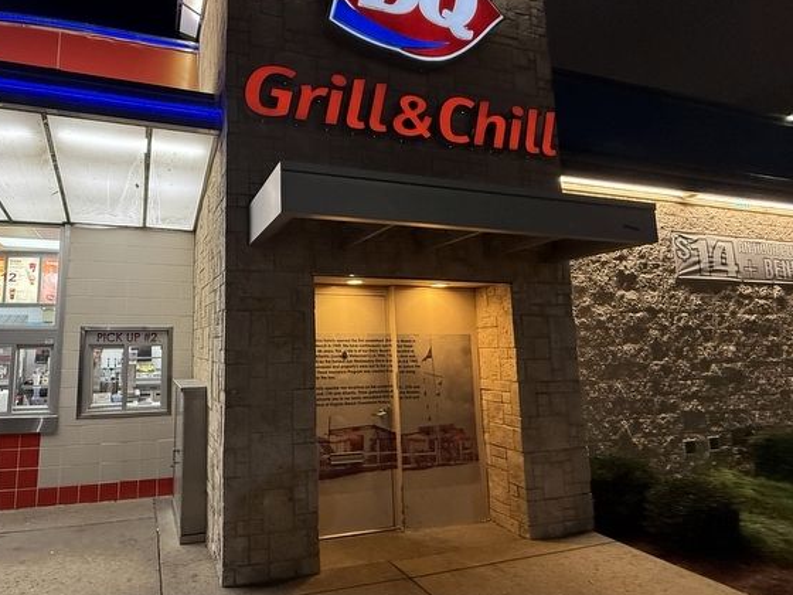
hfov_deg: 79.5
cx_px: 275
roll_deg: -0.2
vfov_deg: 65.9
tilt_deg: +8.9
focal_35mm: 20
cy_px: 282
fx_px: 458
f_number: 2.2
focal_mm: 2.22
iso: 320
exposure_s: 1/120
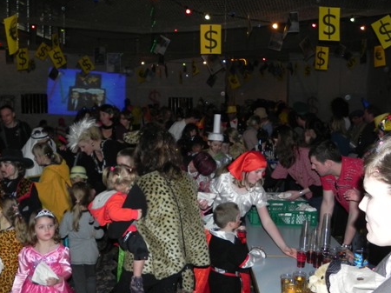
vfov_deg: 38.6
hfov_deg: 50.1
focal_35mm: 37
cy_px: 155
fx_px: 418
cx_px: 179
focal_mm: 4.6
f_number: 2.8
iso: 200
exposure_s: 1/30
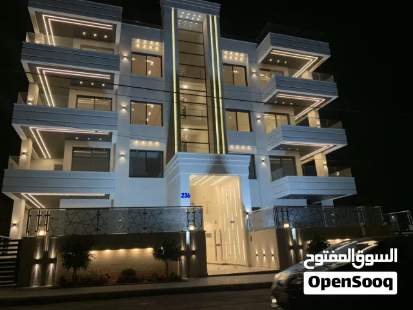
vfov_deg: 53.1
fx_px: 310
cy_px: 155
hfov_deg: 67.3
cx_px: 206
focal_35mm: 26
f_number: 1.8
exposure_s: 1/100
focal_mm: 4.25
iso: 64
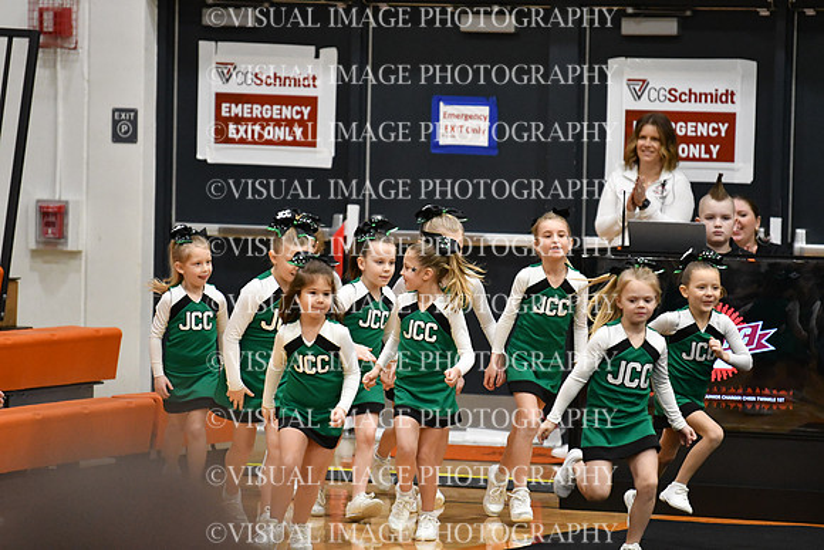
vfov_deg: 5.0
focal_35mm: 277
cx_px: 412
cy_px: 275
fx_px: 6341
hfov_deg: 7.4
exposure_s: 1/800
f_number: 2.8
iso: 5000
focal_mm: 185
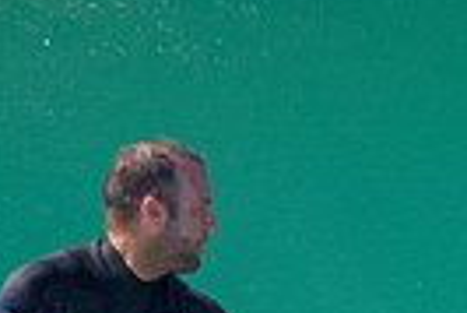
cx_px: 341
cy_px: 382
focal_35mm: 3976
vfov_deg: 0.3
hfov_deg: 0.5
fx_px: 51633
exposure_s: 1/1600
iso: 1600
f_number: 11
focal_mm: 800
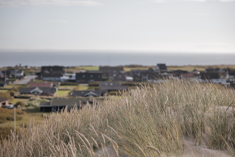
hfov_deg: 28.8
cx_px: 118
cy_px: 78
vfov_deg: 19.4
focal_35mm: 70
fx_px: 457
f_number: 2.8
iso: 100
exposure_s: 1/1250
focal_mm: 70
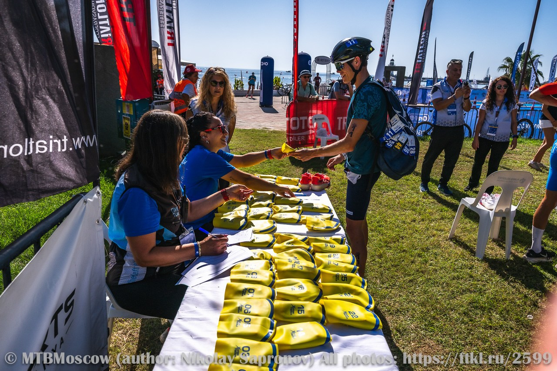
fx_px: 394
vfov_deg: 50.4
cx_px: 278
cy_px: 186
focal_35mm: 26
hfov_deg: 70.4
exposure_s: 1/3200
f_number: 7.1
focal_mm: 25.5
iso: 320
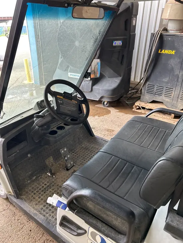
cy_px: 122
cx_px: 92
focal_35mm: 26
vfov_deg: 67.3
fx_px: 183
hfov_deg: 53.1
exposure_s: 1/121
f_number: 1.5
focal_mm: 5.7
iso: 40
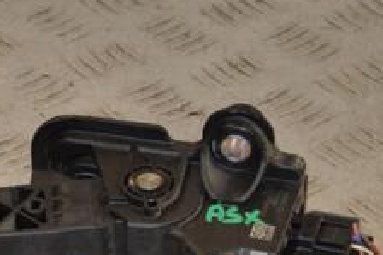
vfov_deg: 6.6
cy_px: 207
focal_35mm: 209
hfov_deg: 9.8
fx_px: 2222
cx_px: 27
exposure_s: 1/200
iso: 800
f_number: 6.3
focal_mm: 52
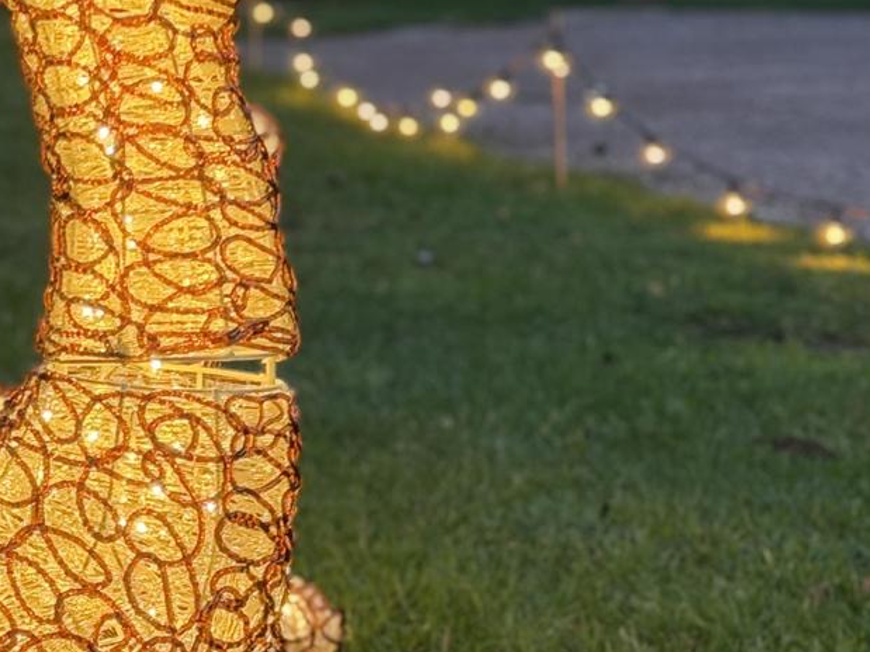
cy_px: 233
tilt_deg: -4.0
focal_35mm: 149
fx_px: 3744
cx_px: -327
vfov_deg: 9.9
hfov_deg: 12.7
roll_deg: +1.4
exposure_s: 1/50
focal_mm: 6.93
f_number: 1.48
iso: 160
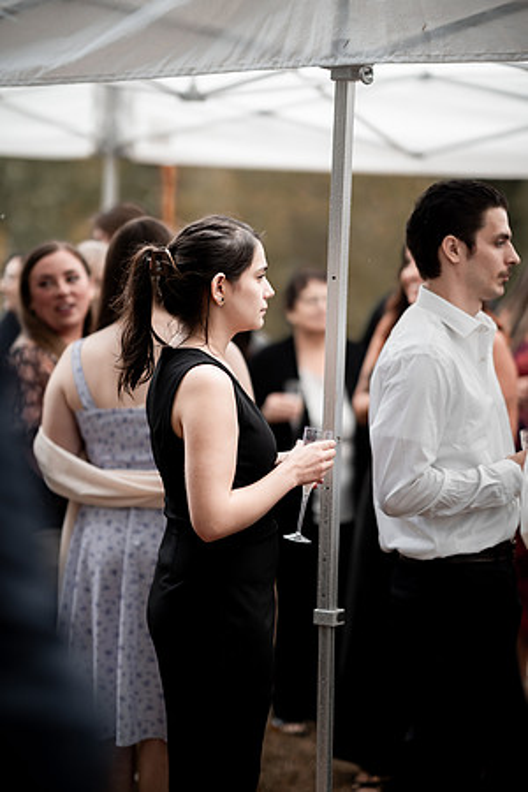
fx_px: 1870
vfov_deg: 23.9
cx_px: 264
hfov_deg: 16.1
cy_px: 396
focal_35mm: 85
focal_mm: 85
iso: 200
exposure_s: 1/1000
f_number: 1.4
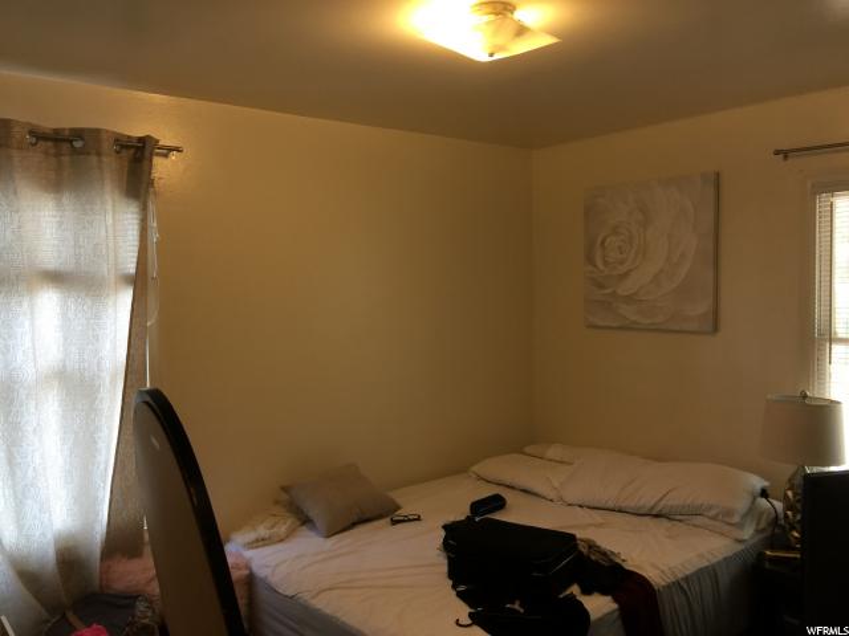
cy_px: 318
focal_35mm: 29
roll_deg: +0.6
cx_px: 424
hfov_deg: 61.7
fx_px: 711
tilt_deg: +0.3
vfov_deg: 48.2
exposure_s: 1/15
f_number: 2.2
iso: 32
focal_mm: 4.15
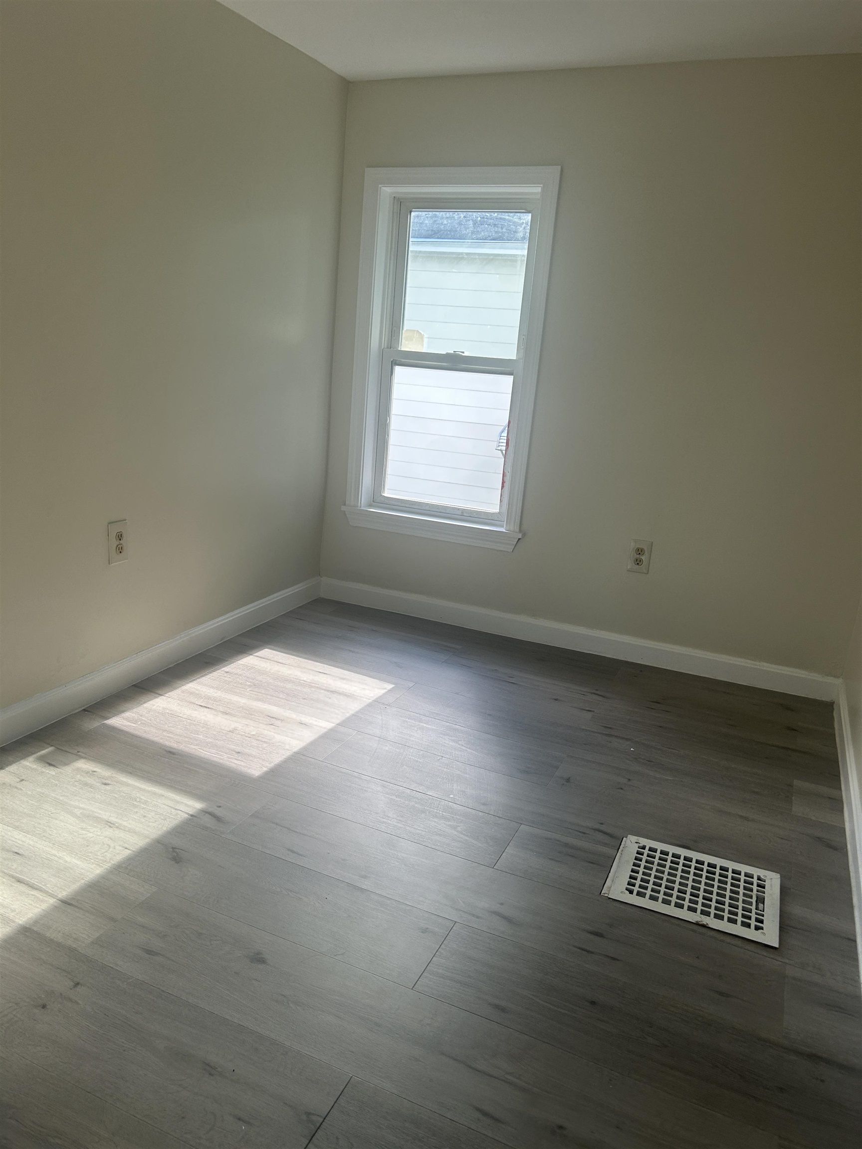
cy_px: 574
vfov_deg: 67.3
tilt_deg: -14.0
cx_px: 431
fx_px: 863
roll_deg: -4.5
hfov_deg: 53.1
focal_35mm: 26
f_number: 1.5
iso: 40
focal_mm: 5.7
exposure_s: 1/120
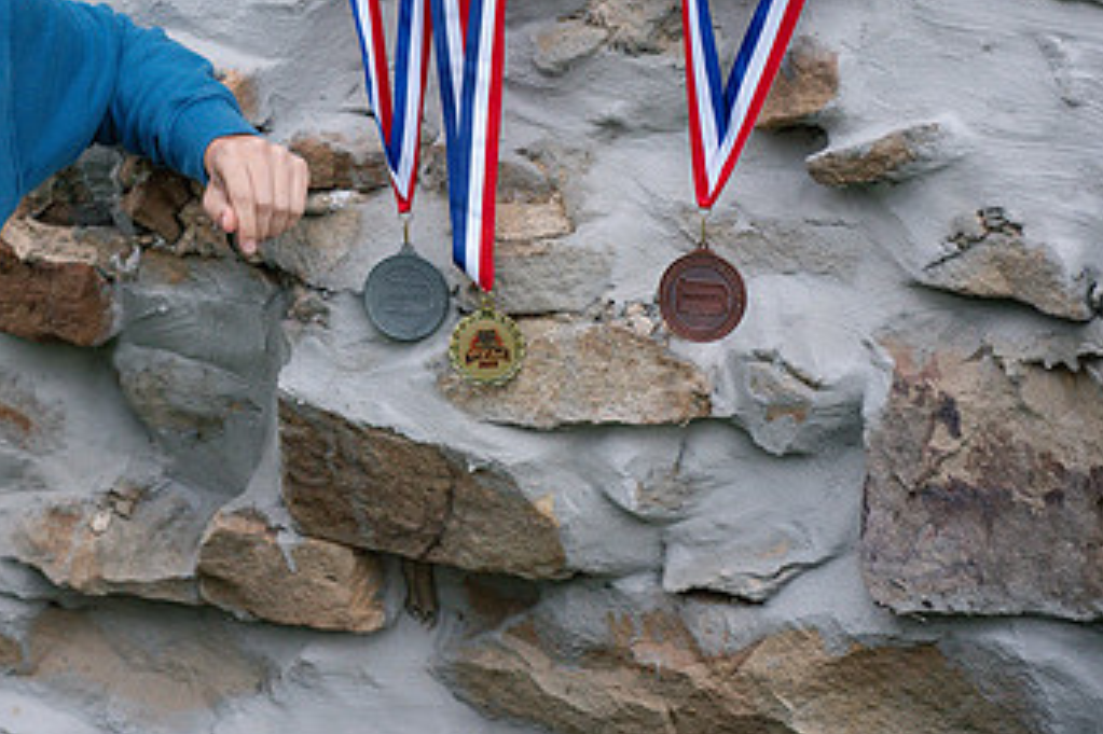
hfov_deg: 13.0
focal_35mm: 158
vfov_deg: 8.7
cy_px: 103
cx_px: 252
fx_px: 4838
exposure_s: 1/200
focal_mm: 85
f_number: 3.5
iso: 800
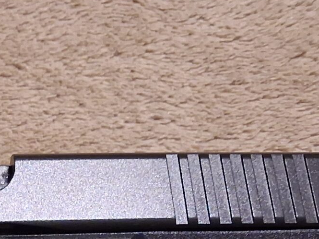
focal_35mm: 104
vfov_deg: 12.7
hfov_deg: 18.0
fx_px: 958
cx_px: -57
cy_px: 454
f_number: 1.8
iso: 1250
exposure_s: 1/20
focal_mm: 4
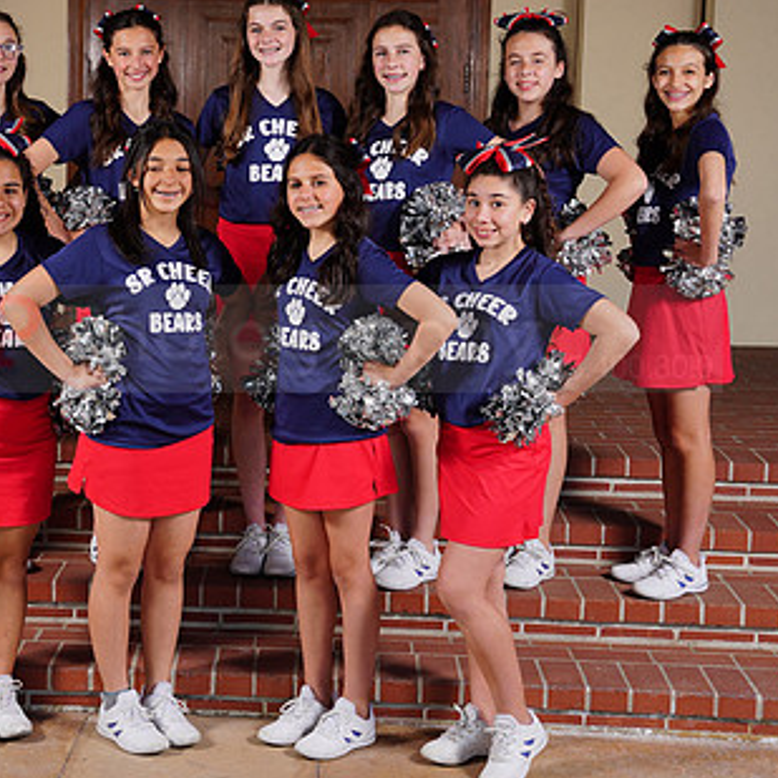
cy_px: 319
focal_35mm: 67
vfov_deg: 25.7
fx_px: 1704
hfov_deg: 25.5
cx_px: 234
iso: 200
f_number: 6.3
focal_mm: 42
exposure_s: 1/200
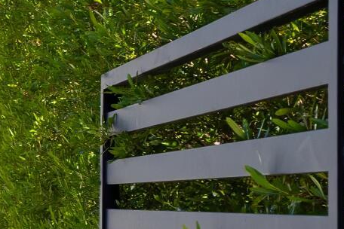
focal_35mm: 158
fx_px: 1510
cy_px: 145
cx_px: -542
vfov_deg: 8.7
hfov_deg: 10.7
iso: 800
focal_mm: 24
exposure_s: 1/1000
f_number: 8
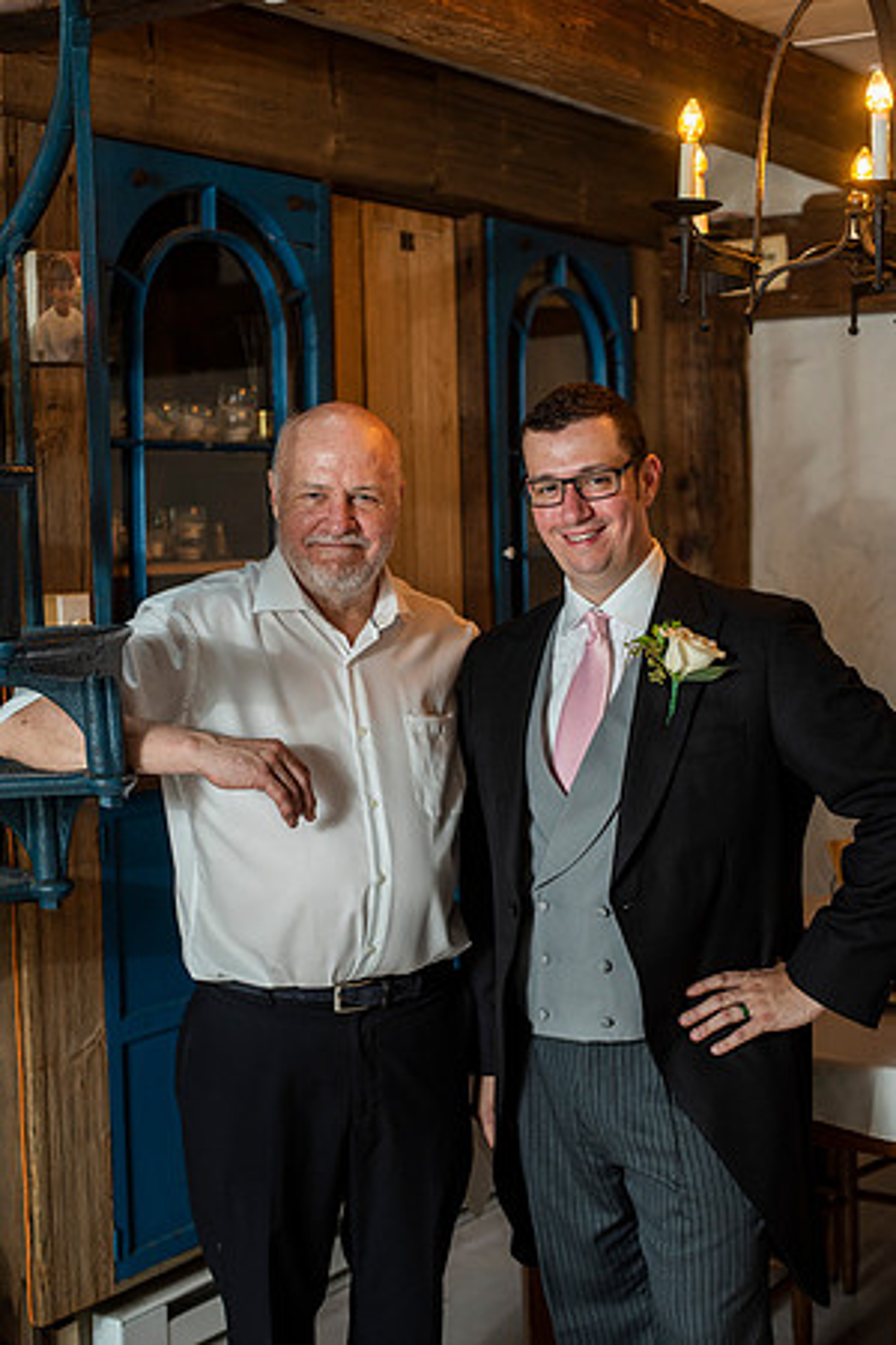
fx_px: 1867
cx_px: 448
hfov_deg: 27.0
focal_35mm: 50
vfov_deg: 39.6
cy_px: 672
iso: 500
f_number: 3.5
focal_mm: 50
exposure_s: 1/80
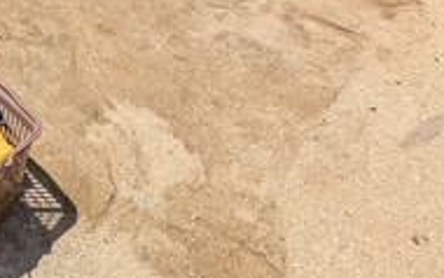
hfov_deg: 32.3
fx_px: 605
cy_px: -228
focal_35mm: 50
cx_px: -107
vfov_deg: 19.3
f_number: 2.2
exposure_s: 1/2532
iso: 47
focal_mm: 1.83
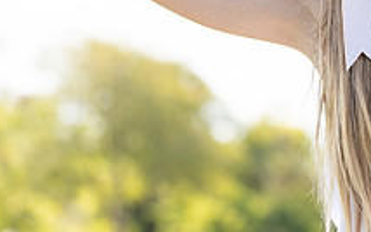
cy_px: -30
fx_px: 2347
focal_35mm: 232
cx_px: 441
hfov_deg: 8.9
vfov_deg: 5.6
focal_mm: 70
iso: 160
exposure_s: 1/1000
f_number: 2.8
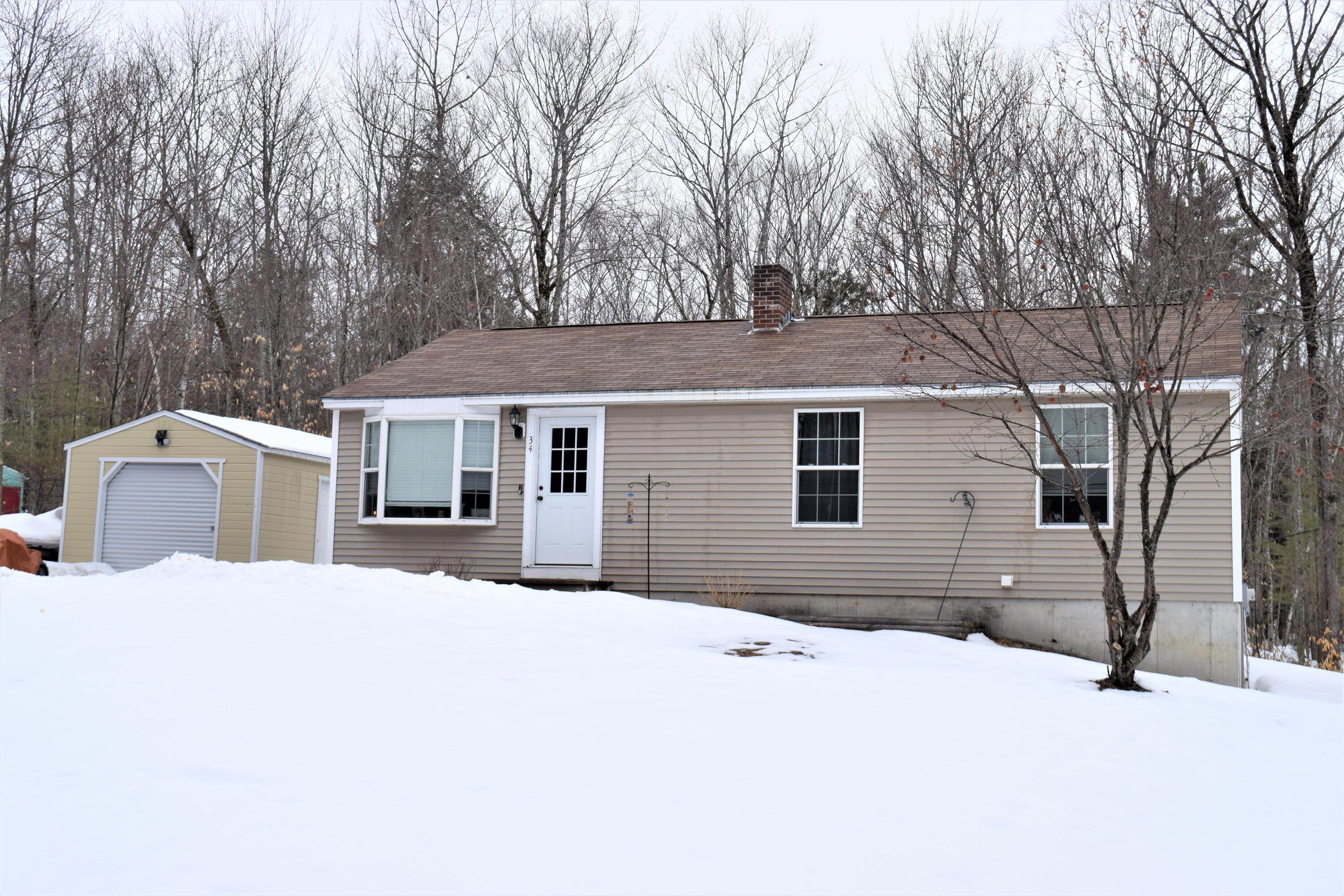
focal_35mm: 44
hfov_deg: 45.0
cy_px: 448
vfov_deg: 30.8
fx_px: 1624
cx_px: 672
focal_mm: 29
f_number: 10
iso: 200
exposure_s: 1/400
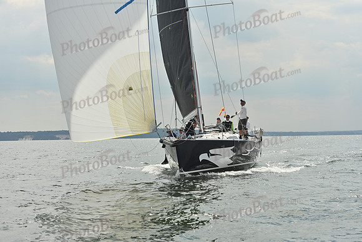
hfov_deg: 23.9
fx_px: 855
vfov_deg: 16.1
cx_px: 181
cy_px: 121
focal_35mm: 85
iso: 320
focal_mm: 85
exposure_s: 1/1600
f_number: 9
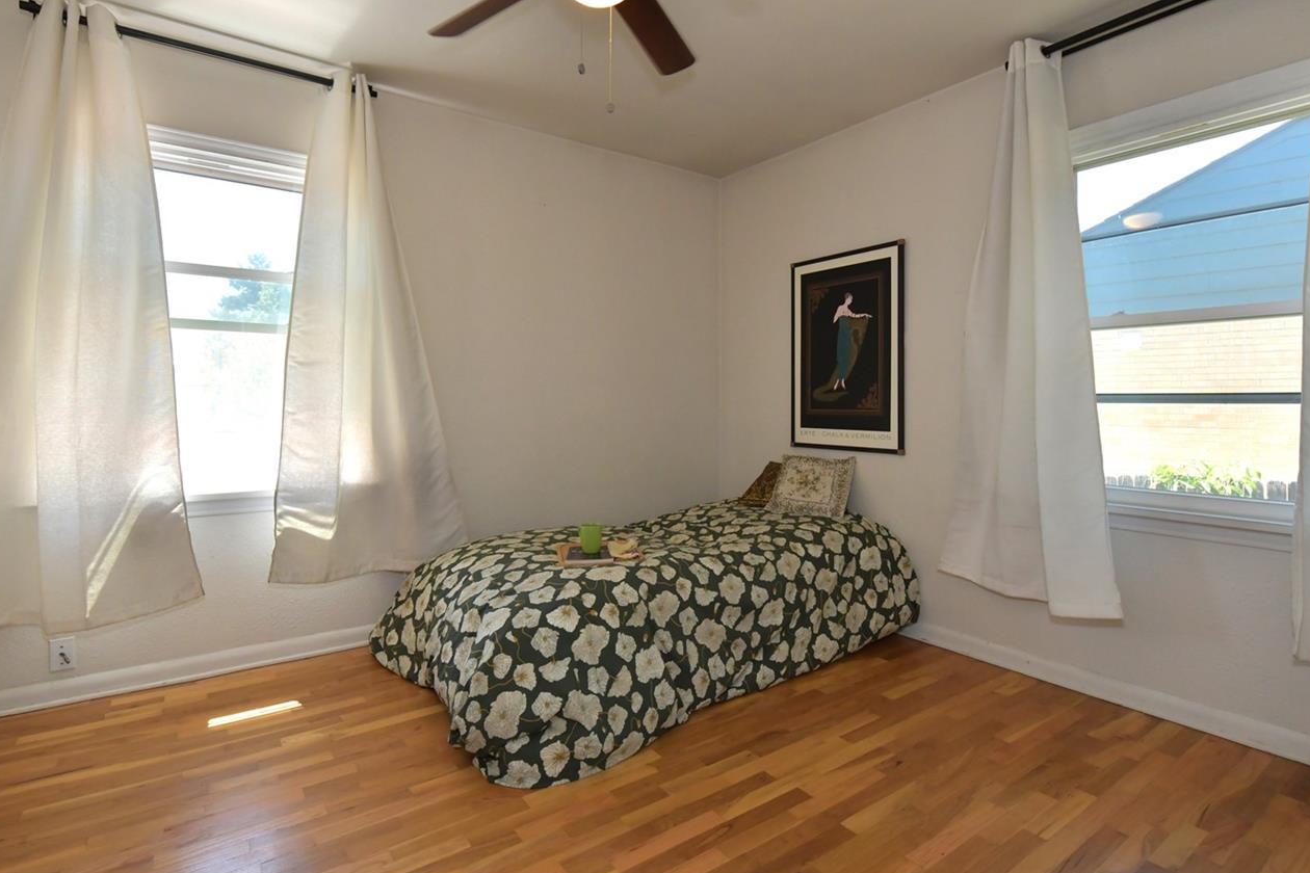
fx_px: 655
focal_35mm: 18
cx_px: 665
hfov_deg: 90.0
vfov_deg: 67.3
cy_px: 411
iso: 1250
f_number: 7.1
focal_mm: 14
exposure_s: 1/250
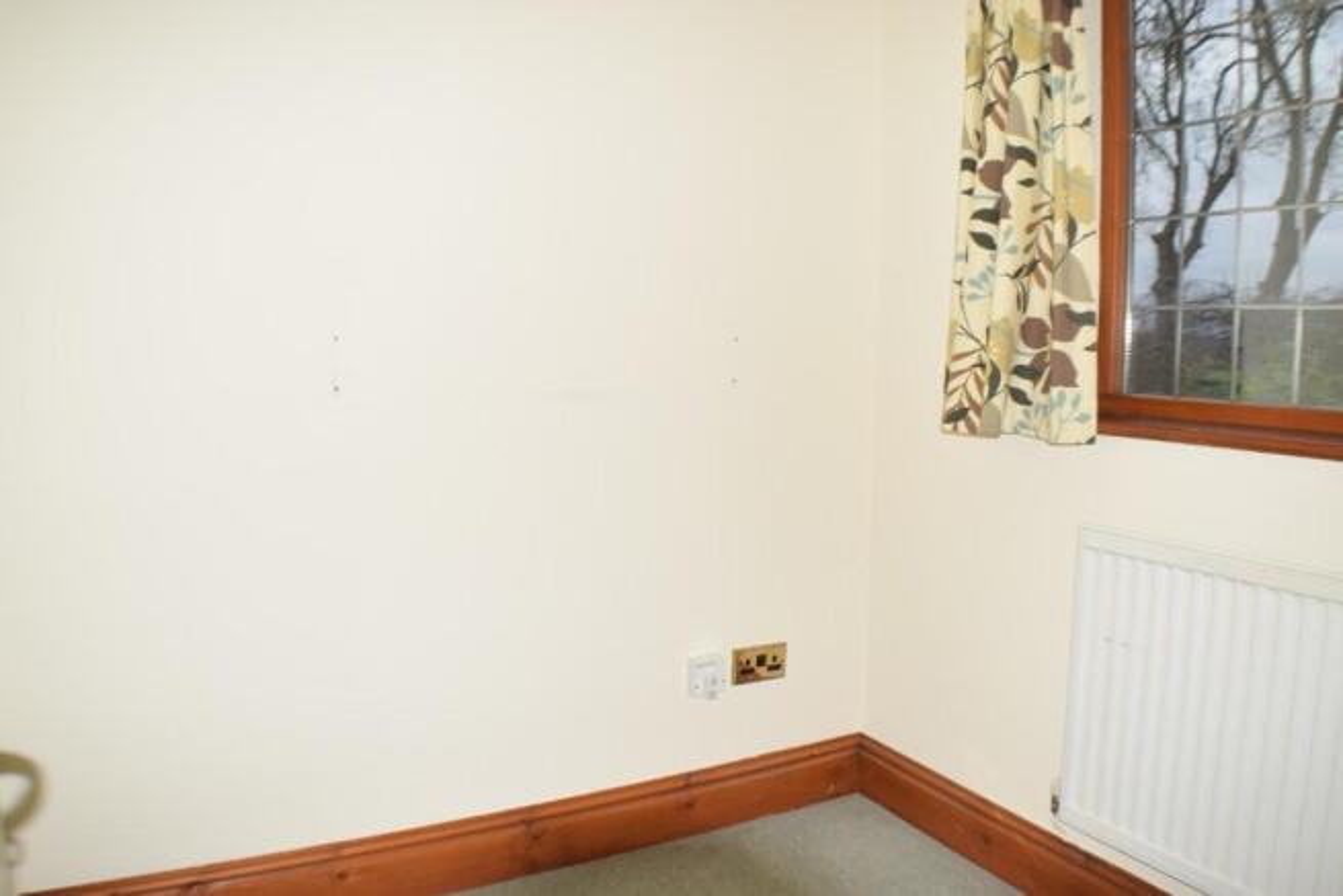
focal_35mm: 34
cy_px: 448
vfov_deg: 38.4
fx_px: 1287
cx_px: 672
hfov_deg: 55.1
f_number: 7.1
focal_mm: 23
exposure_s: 1/60
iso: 125
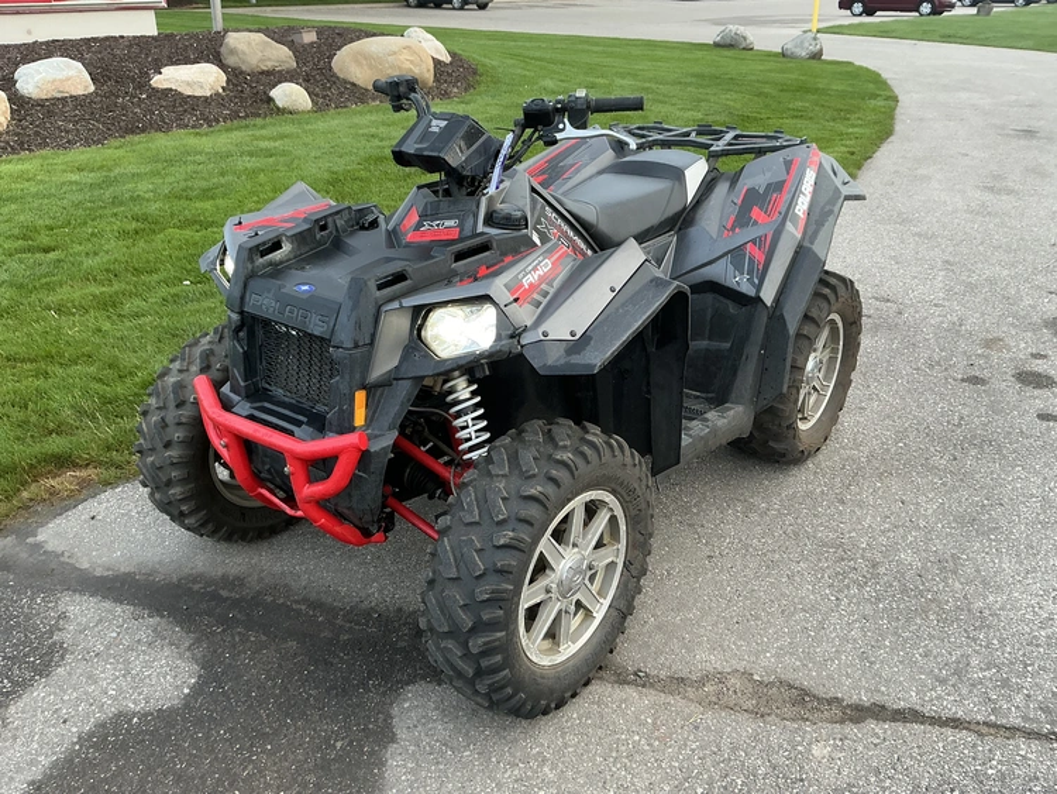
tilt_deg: -25.3
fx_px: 855
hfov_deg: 63.4
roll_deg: -1.3
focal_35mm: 28
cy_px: 397
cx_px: 528
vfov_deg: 49.8
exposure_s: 1/122
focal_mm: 3
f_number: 1.8
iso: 40
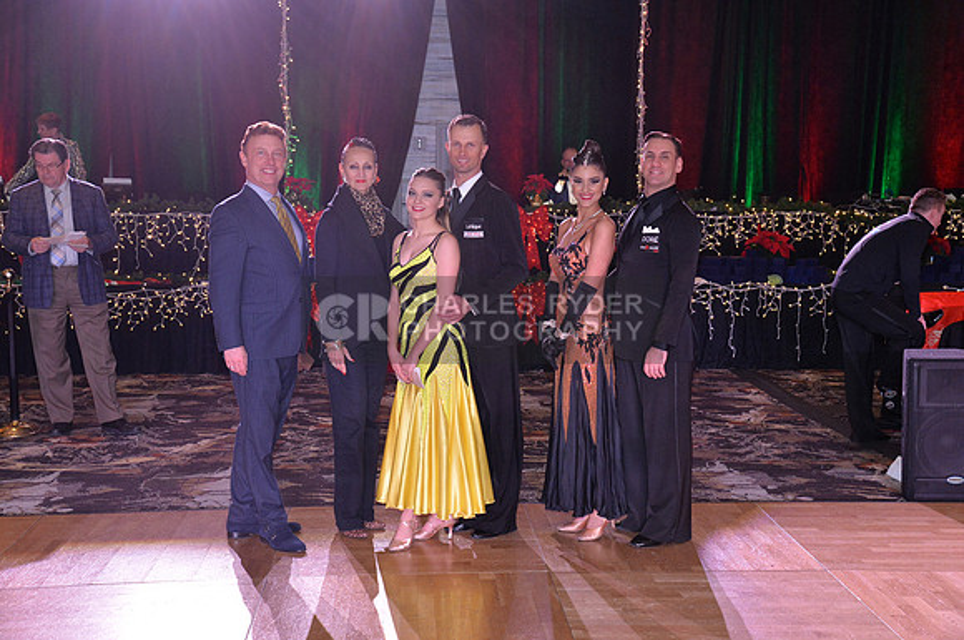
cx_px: 482
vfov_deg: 26.9
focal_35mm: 50
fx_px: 1337
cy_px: 320
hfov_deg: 39.6
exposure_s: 1/250
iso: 2500
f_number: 5.6
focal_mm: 50
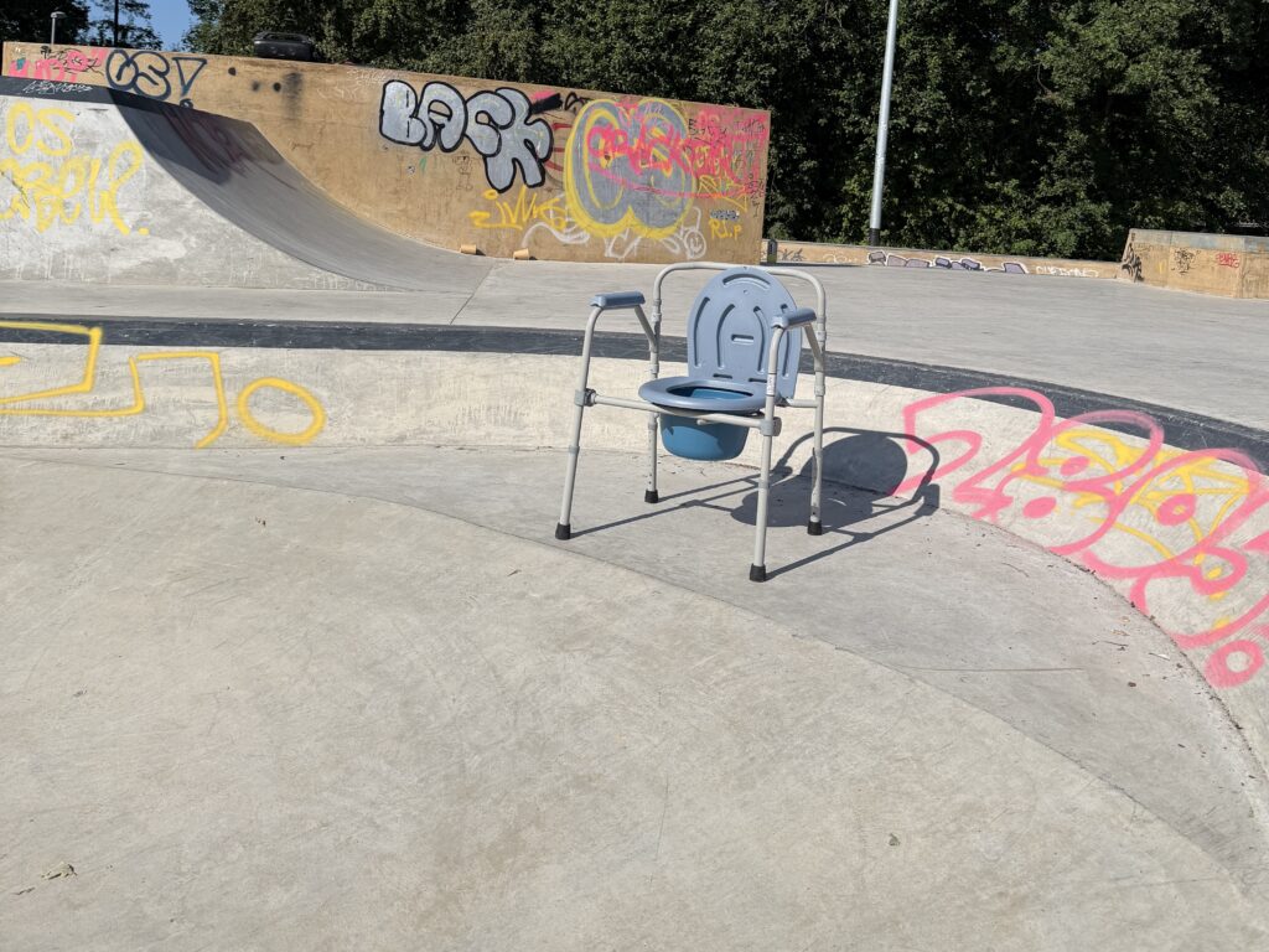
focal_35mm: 24
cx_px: 634
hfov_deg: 71.6
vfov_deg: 56.8
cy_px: 476
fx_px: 880
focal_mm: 6.76
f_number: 1.78
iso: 80
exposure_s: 1/8130
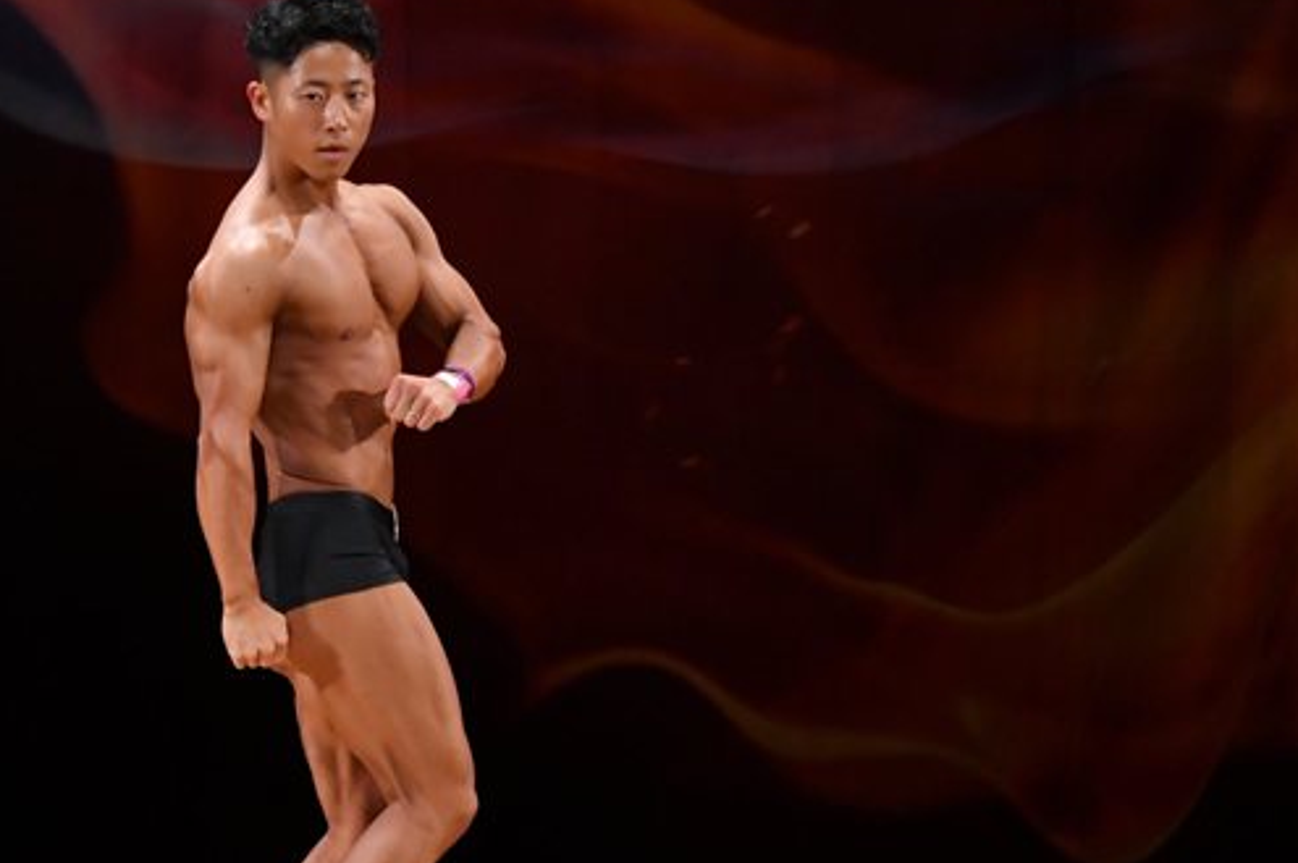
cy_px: 517
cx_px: 361
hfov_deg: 5.5
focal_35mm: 376
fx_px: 13543
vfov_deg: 3.6
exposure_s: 1/400
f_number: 5.6
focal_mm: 160
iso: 3200
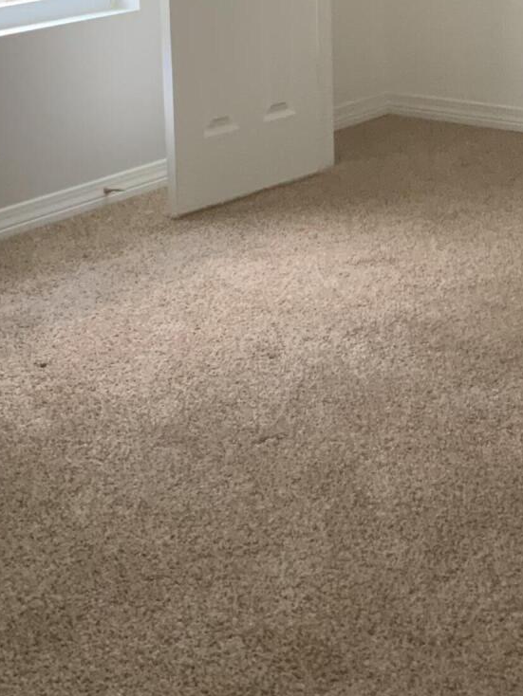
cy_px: 46
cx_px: 550
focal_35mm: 79
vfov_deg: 23.9
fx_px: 1591
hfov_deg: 18.1
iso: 100
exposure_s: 1/60
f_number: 1.8
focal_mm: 3
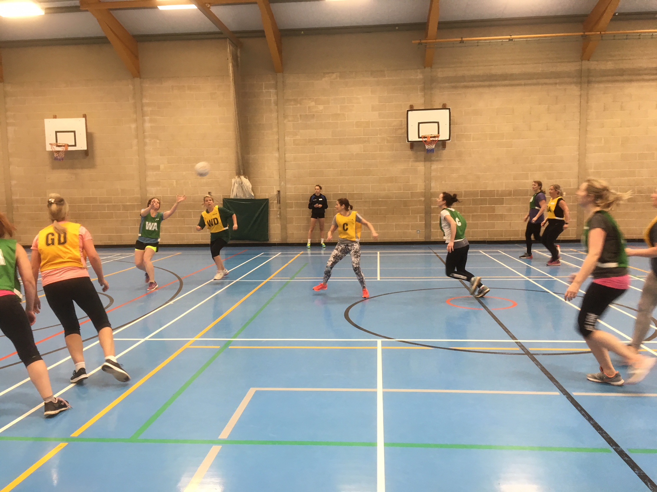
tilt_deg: -5.1
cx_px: 328
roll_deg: +2.3
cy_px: 246
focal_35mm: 29
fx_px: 550
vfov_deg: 48.2
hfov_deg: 61.7
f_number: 2.2
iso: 50
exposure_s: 1/33
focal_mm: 4.15
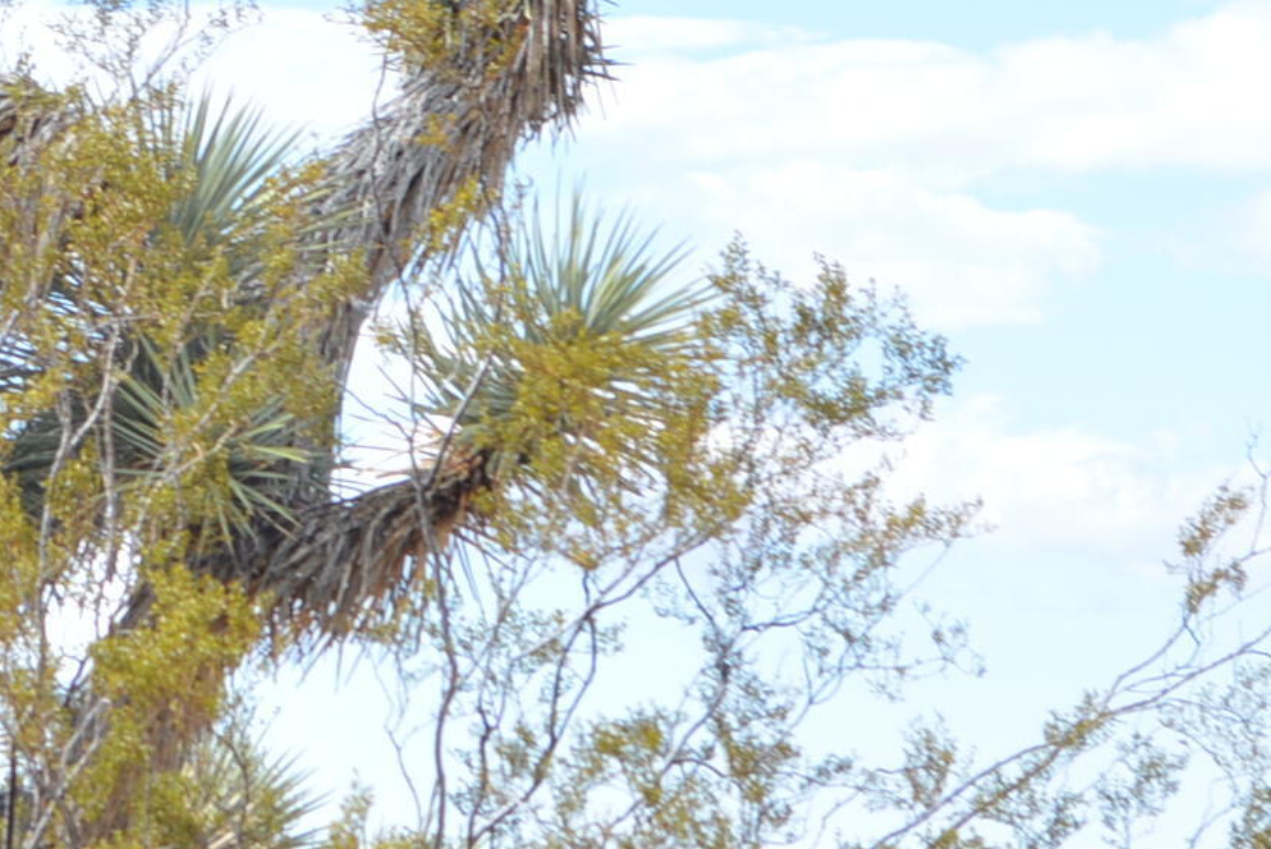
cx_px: -117
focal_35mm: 296
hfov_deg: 6.9
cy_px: 680
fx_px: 10450
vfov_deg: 4.7
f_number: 8
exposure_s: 1/125
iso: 100
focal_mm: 55
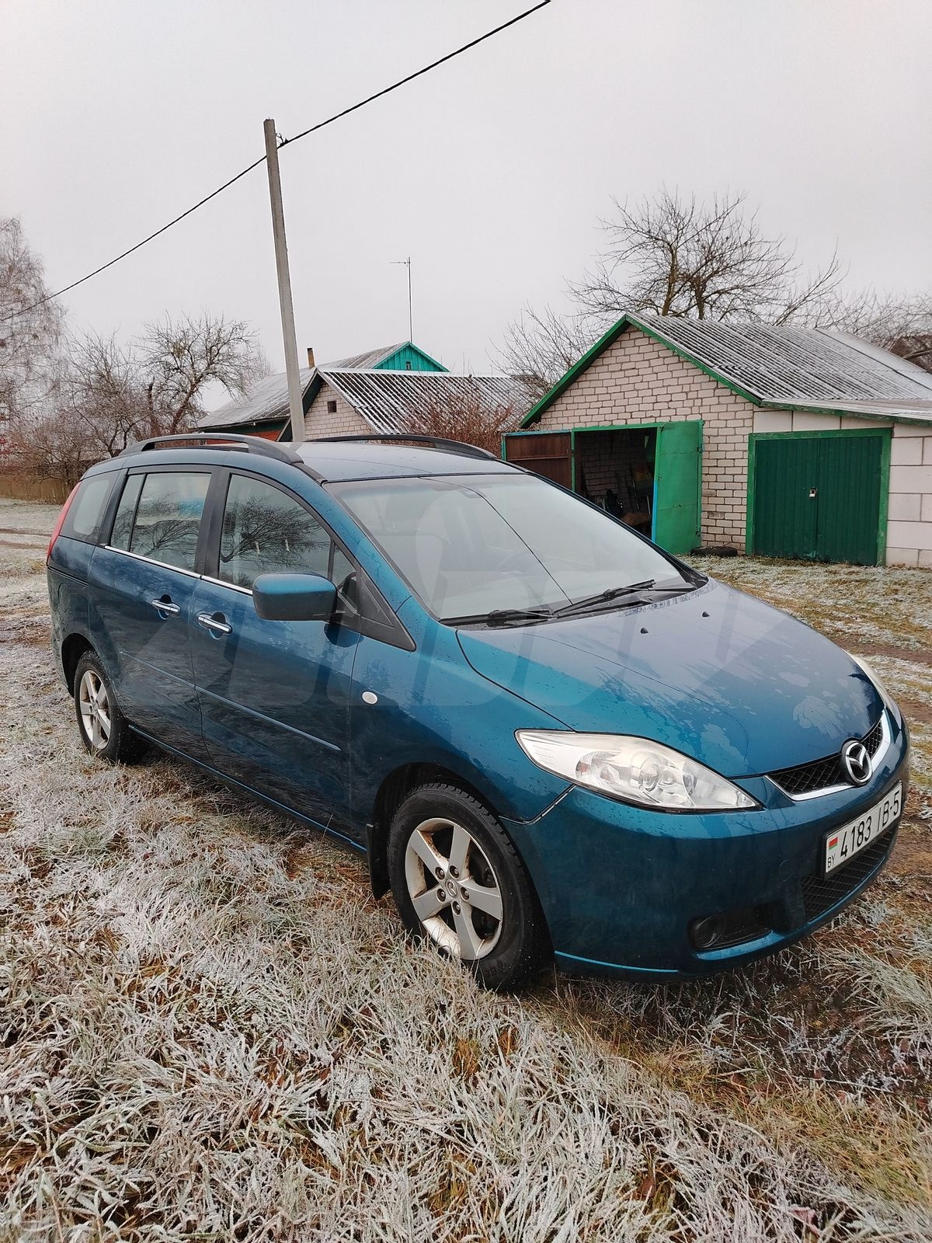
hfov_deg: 56.8
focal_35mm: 24
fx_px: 862
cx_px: 466
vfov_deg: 71.6
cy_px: 622
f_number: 1.75
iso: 130
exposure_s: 1/100
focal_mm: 5.25
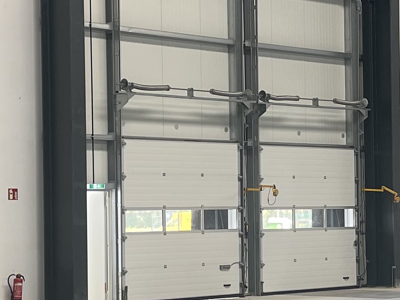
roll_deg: +1.2
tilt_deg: +0.5
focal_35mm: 115
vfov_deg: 12.9
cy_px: 182
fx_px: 1328
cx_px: 335
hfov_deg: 17.0
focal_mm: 5.1
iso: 80
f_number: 1.6
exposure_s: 1/121
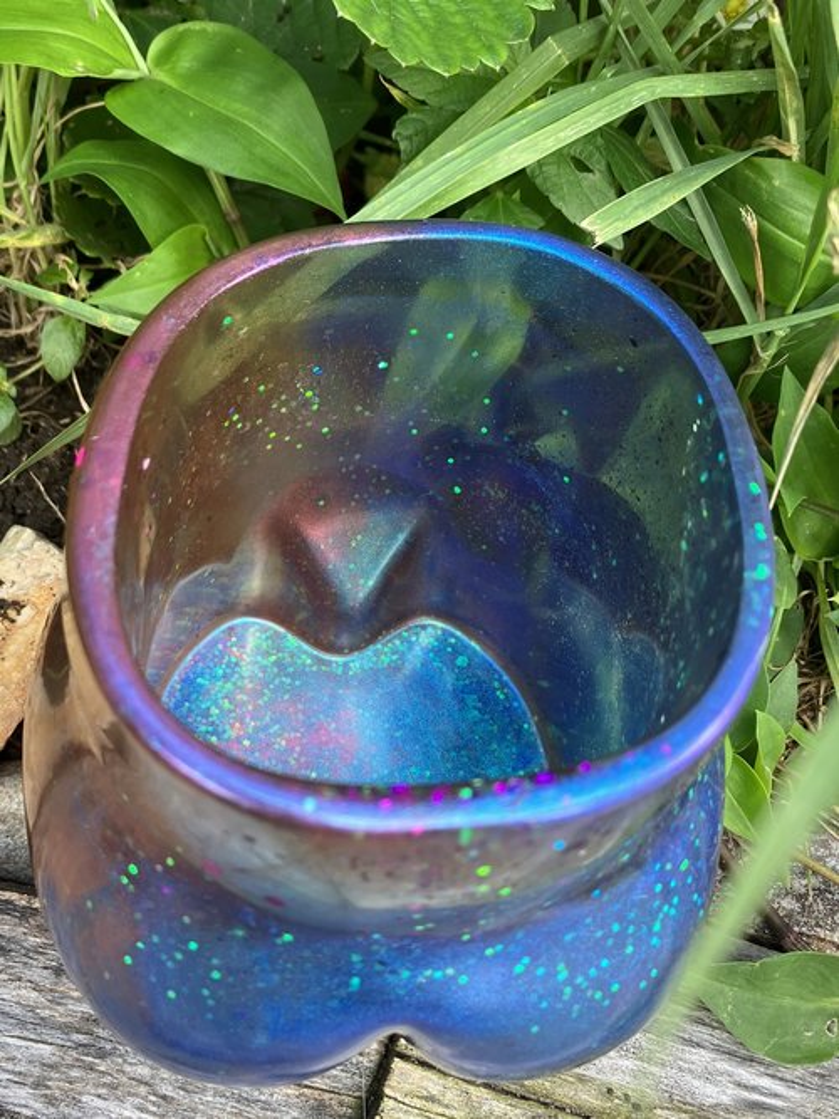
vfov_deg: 63.5
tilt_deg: -48.5
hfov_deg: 49.7
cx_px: 420
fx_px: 905
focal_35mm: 28
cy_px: 560
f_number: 1.8
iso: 40
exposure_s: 1/121
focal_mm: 3.99
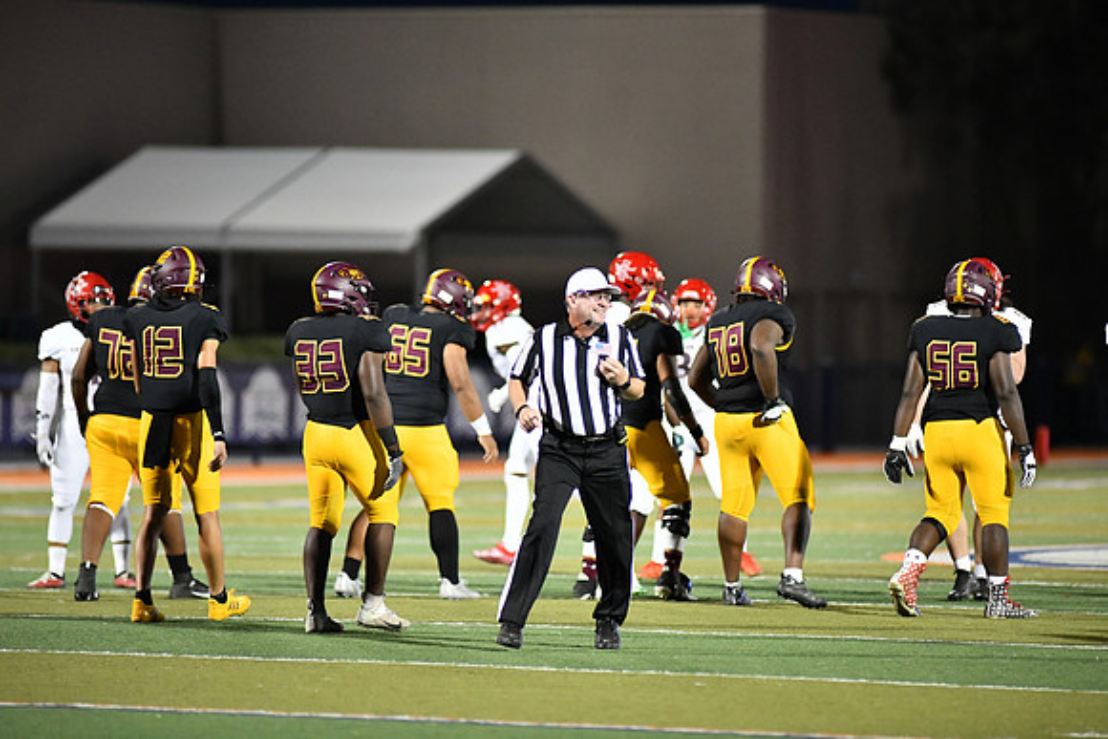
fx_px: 9235
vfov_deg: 4.6
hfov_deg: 6.9
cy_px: 370
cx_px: 554
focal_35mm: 300
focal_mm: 300
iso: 6400
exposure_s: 1/1250
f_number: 2.8
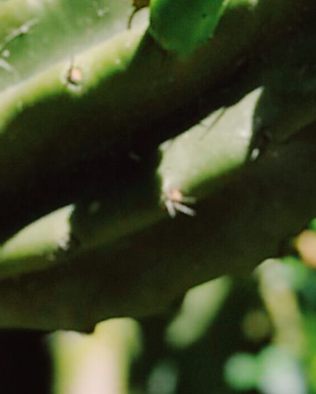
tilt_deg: +11.9
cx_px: 683
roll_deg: +2.3
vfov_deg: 5.8
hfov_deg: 4.7
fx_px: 3740
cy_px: -558
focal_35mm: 320
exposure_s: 1/303
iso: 20
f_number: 2.8
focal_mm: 6.6
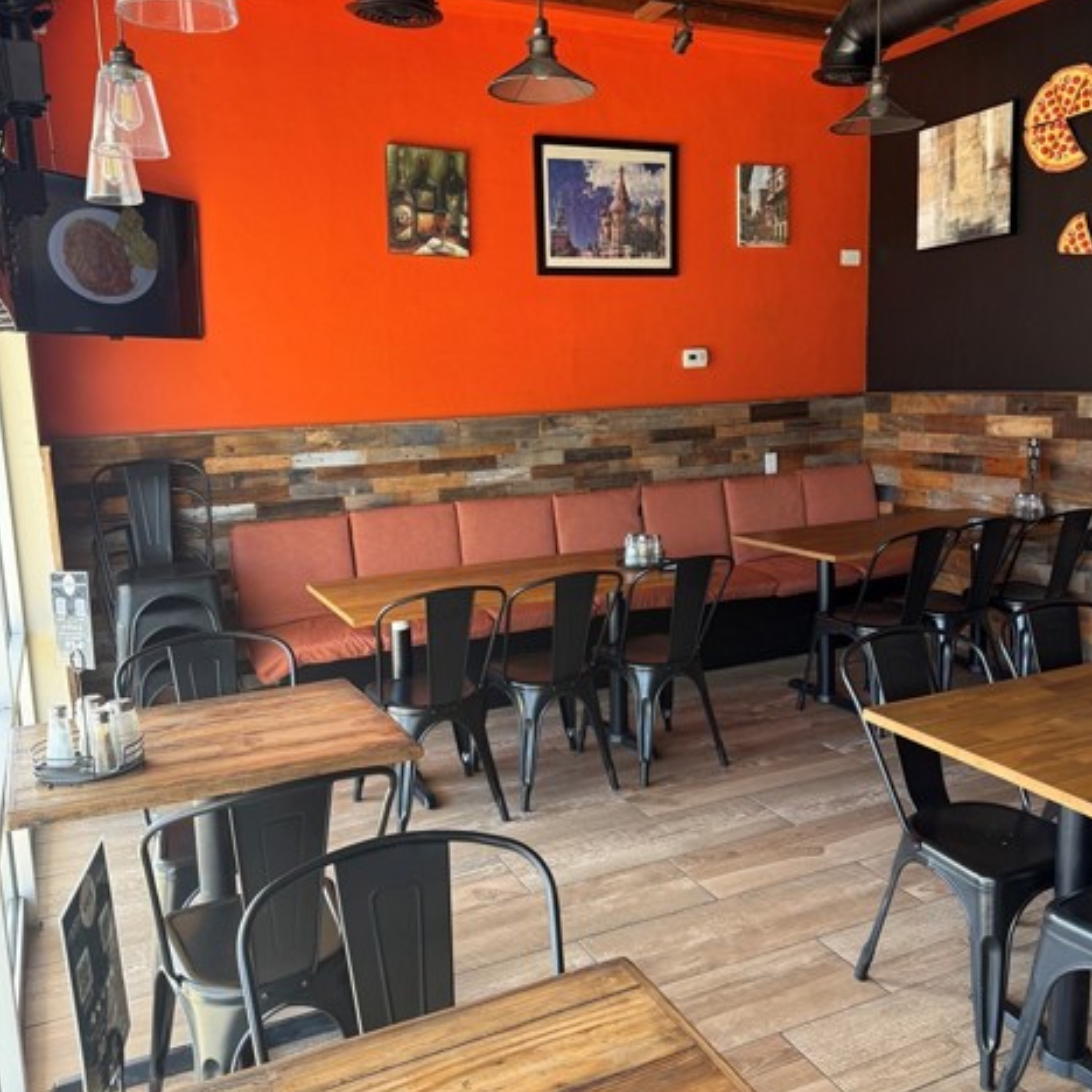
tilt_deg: -7.3
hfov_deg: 55.6
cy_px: 532
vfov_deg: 55.6
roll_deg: +2.2
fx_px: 1035
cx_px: 555
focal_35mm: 29
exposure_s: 1/121
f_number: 1.78
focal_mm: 6.76
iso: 100
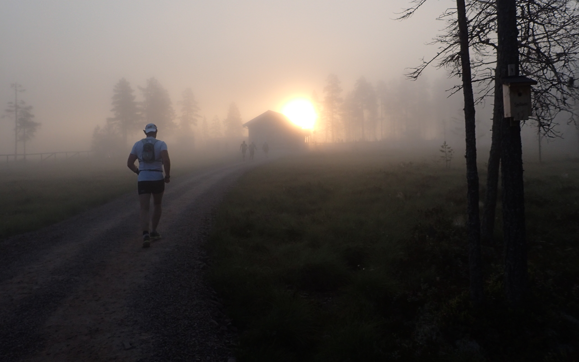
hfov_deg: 64.6
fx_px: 458
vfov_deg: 43.0
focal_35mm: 29
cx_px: 281
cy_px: 147
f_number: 2.8
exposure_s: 1/500
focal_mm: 4.5
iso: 100
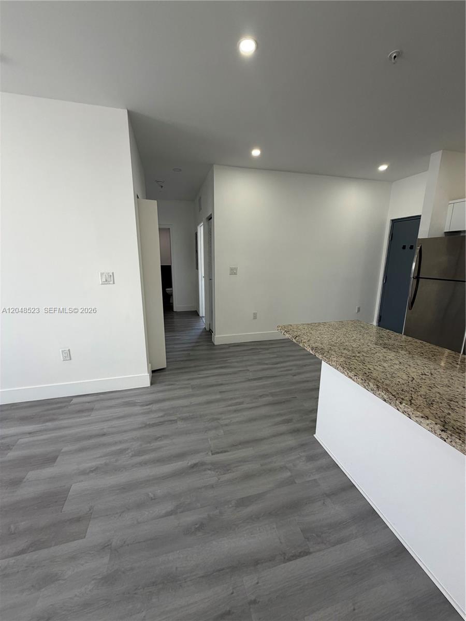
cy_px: 310
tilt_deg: -12.0
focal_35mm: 14
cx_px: 233
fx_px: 251
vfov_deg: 102.1
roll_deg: -1.0
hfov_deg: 85.7
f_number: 2.2
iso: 100
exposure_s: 1/121
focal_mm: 2.22
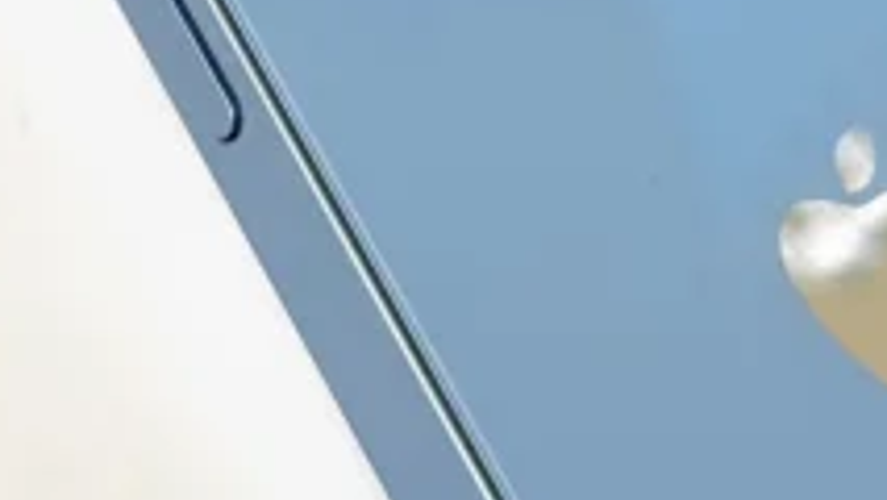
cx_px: 508
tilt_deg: -40.5
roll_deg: +3.2
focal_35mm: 98
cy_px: -75
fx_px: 2306
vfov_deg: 12.1
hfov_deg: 21.8
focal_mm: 6.86
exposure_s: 1/120
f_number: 1.78
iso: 100
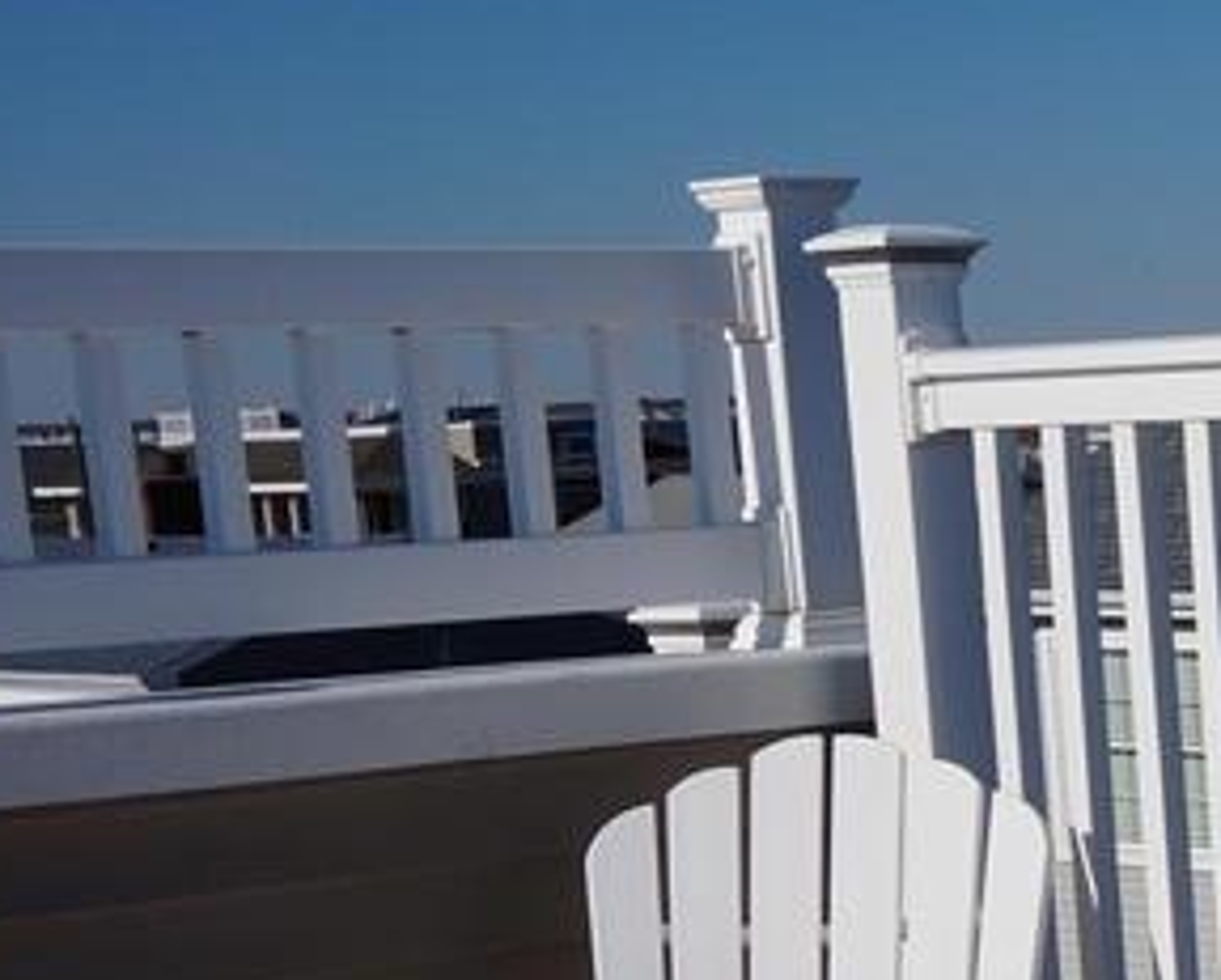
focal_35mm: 110
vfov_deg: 13.5
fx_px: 3979
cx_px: 1776
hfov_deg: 16.1
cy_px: 1324
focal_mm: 22
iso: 100
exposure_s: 1/320
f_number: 14
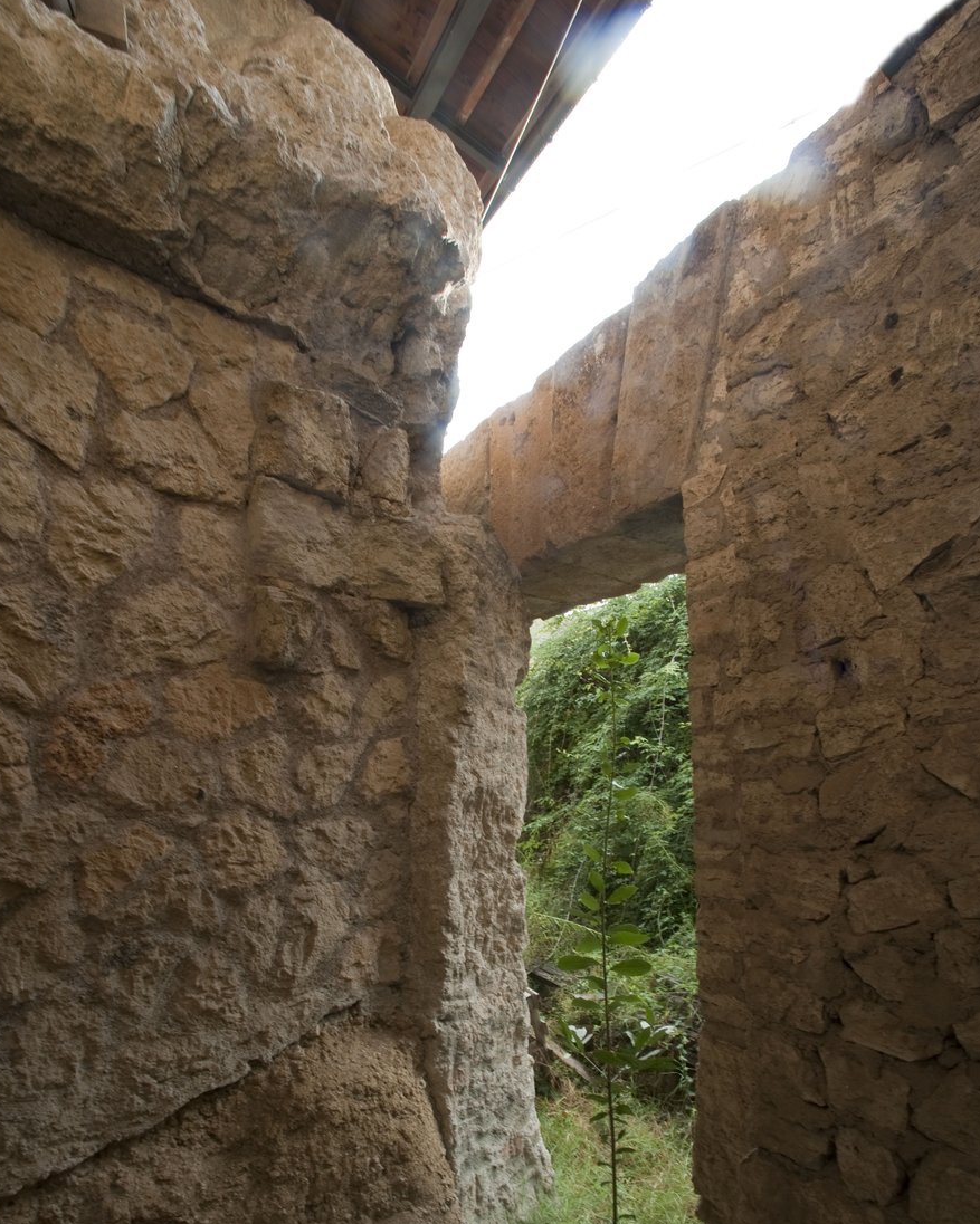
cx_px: 491
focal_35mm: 18
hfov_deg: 73.8
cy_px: 772
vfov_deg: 84.5
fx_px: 653
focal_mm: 14
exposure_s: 1/13
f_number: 13
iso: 200
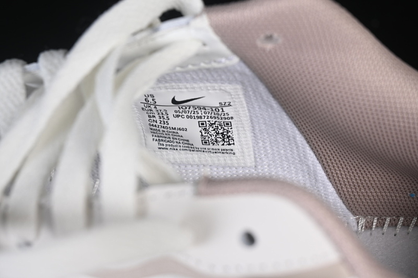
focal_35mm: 75
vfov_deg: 18.2
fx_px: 871
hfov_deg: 27.0
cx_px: 209
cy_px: 139
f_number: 7.1
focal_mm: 50
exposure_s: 1/80
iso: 160
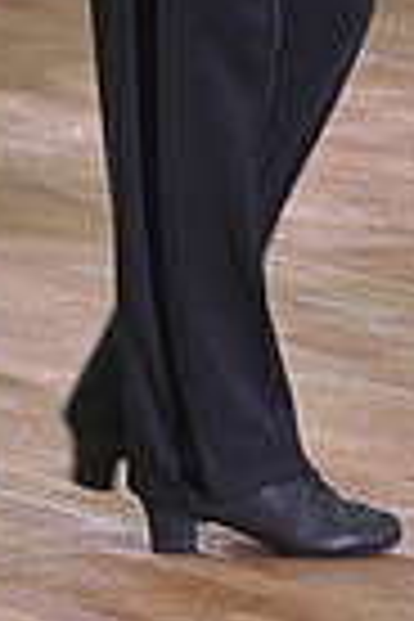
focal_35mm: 671
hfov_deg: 2.0
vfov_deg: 3.1
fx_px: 11574
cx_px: 664
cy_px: -374
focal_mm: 160
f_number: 5.6
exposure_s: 1/320
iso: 3200
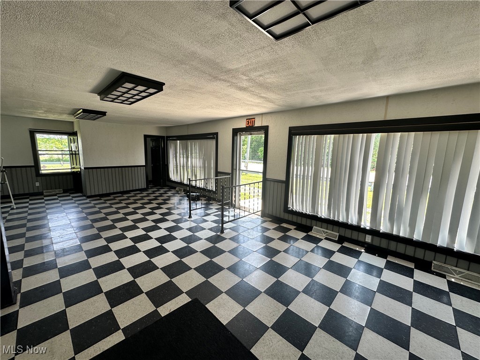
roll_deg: -1.4
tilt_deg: -7.9
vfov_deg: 85.7
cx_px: 240
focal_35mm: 14
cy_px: 180
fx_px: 194
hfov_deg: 102.1
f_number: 2.2
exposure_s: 1/99
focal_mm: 2.22
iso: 50
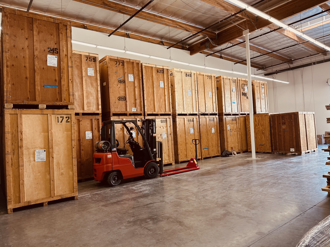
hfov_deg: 71.6
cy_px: 124
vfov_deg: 56.8
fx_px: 229
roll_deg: +4.0
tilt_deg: +1.6
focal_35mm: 24
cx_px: 165
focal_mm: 6.86
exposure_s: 1/120
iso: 160
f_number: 1.78
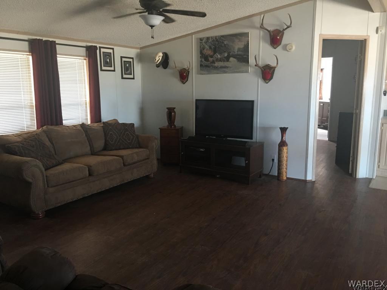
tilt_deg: -9.0
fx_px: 324
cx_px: 194
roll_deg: -0.2
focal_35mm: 29
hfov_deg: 61.7
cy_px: 145
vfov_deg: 48.2
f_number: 2.2
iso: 80
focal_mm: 4.15
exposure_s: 1/15
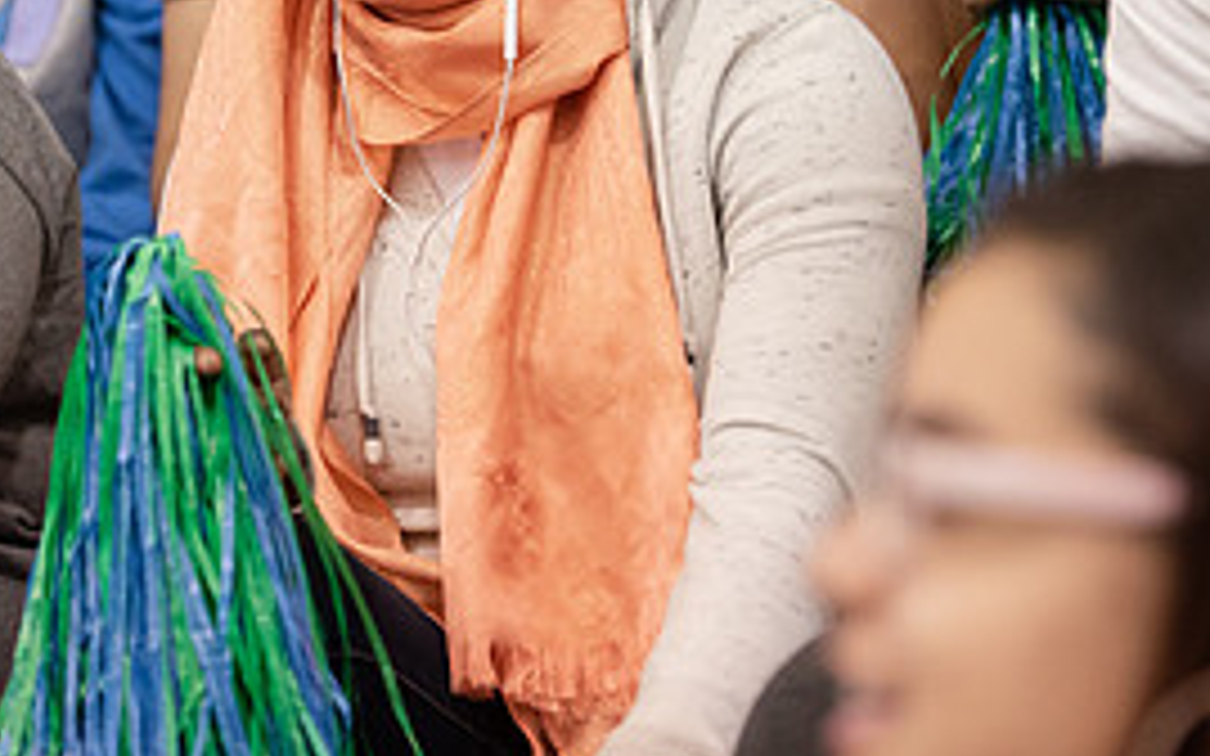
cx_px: 301
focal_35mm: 224
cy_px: 29
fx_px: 7385
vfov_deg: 5.8
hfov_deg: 9.4
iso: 4000
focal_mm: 102
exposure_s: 1/200
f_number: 2.8
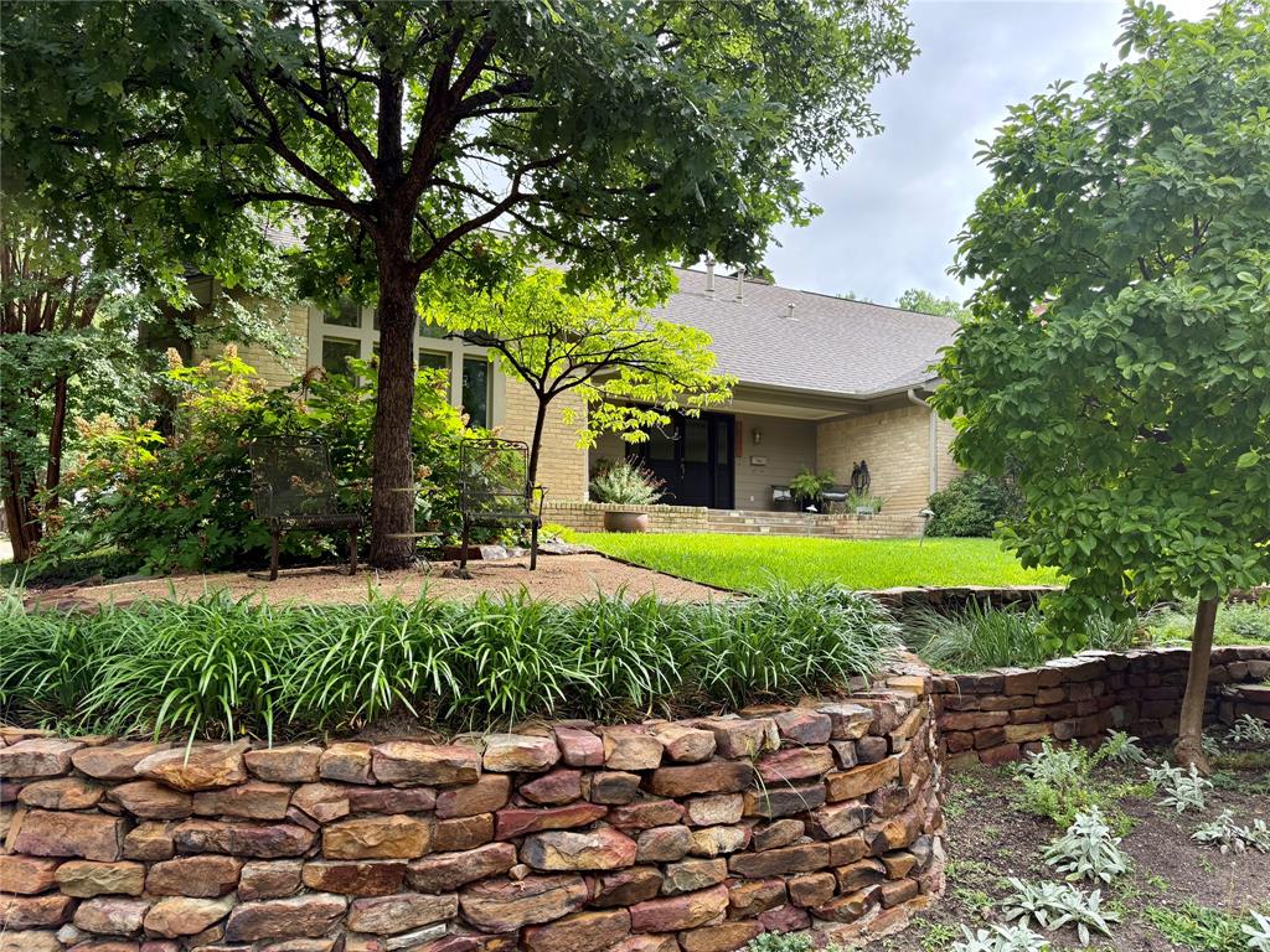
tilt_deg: +5.3
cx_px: 635
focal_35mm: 24
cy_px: 476
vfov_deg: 56.8
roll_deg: -0.7
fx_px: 881
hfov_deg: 71.6
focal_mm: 6.76
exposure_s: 1/1437
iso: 100
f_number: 1.78
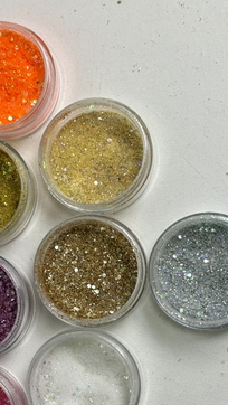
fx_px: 826
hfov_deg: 15.6
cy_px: 246
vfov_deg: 27.4
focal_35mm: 77
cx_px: 41
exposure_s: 1/381
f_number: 1.78
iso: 80
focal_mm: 6.76
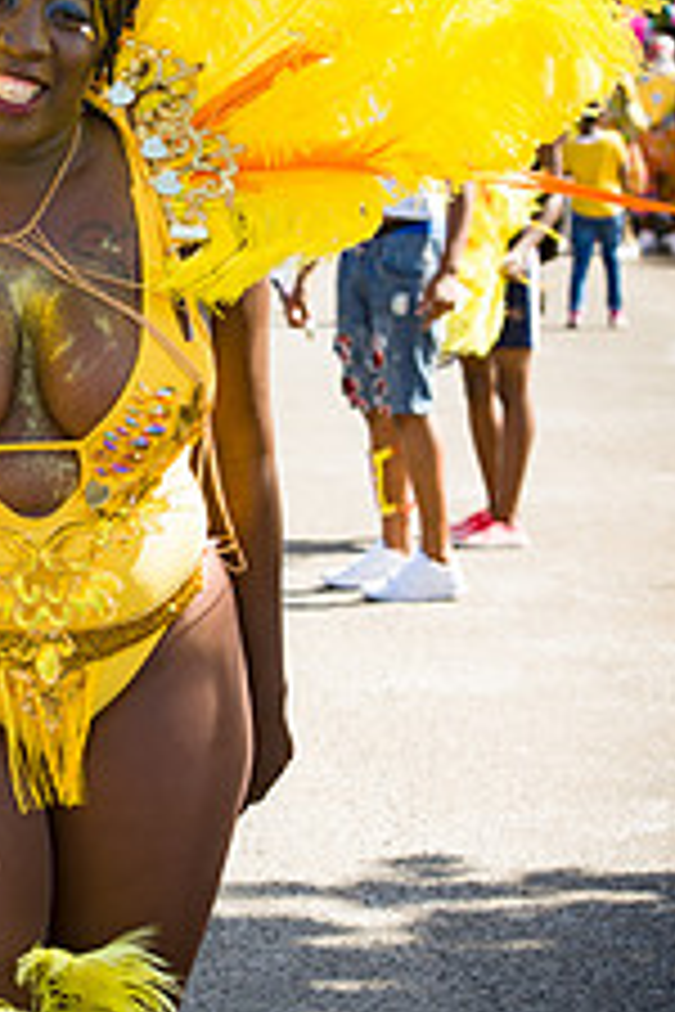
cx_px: 61
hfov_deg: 9.8
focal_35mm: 140
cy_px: 495
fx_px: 3937
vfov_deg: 14.7
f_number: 7.1
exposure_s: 1/200
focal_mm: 70
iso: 100
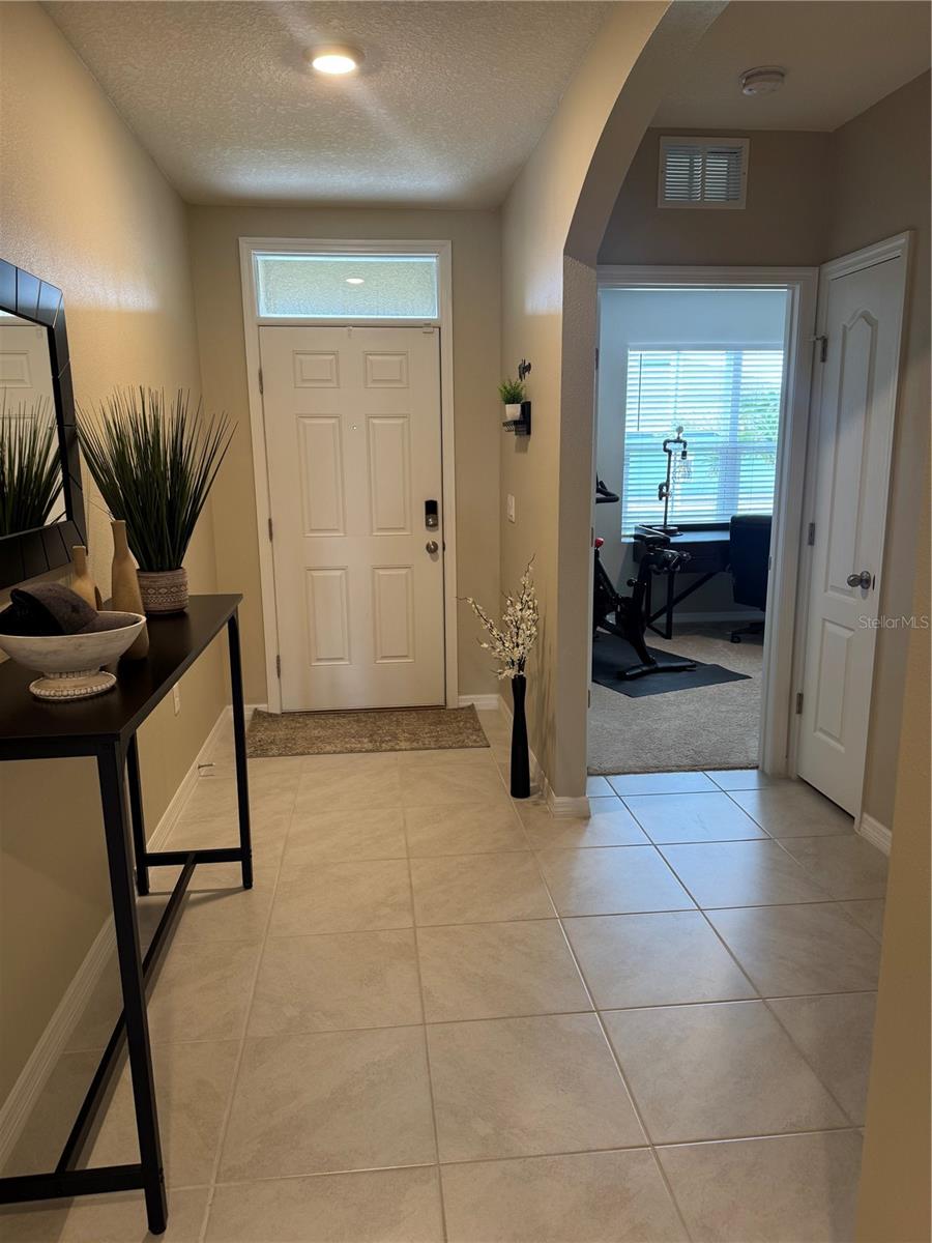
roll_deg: +0.4
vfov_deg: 71.6
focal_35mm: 24
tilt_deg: -12.0
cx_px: 466
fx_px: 862
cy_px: 622
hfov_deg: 56.8
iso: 125
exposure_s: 1/60
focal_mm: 6.76
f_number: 1.78
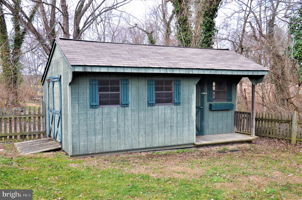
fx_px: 314
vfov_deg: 35.4
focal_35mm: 38
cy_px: 100
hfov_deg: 51.3
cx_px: 151
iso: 220
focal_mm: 25
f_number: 5.6
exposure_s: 1/125
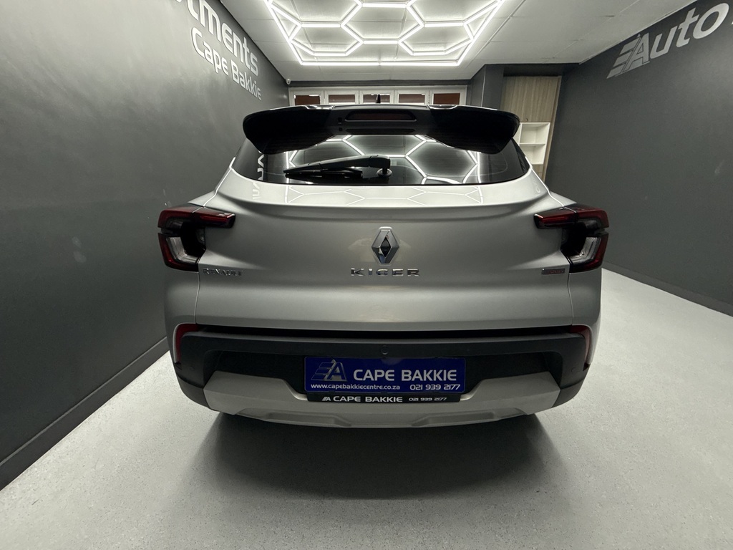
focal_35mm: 14
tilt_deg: -16.7
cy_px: 275
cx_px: 366
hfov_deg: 102.1
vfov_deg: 85.7
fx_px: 296
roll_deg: +0.0
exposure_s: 1/100
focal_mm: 2.22
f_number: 2.2
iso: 125
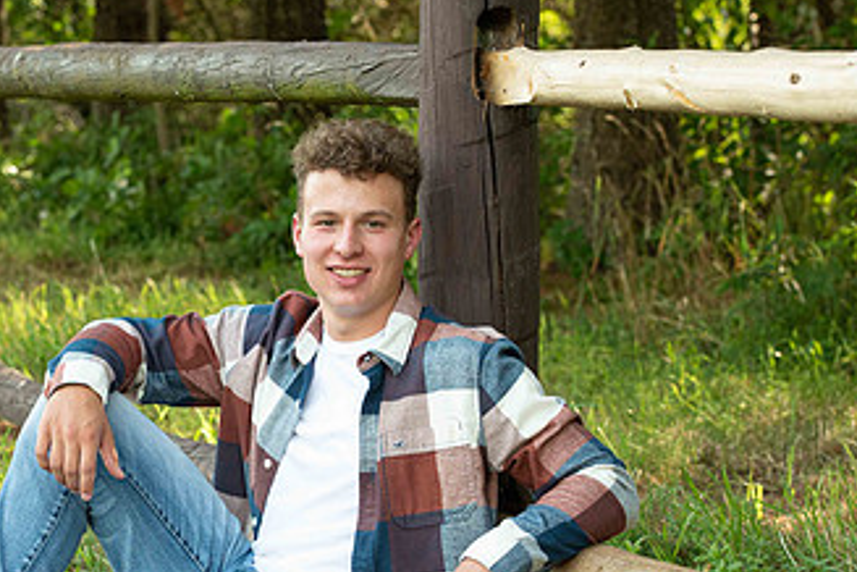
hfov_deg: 15.3
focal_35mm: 133
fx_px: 3166
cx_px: 210
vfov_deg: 10.3
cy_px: 387
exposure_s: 1/200
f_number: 5
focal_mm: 75
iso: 400
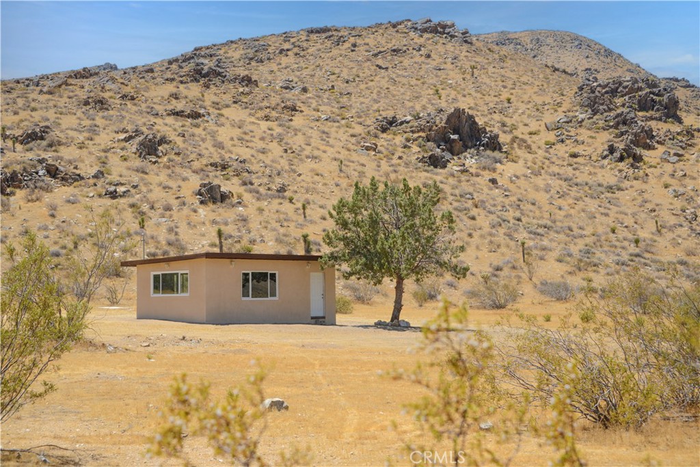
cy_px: 234
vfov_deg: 24.2
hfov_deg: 35.6
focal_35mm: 56
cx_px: 350
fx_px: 1089
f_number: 8
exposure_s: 1/1250
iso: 400
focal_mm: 56
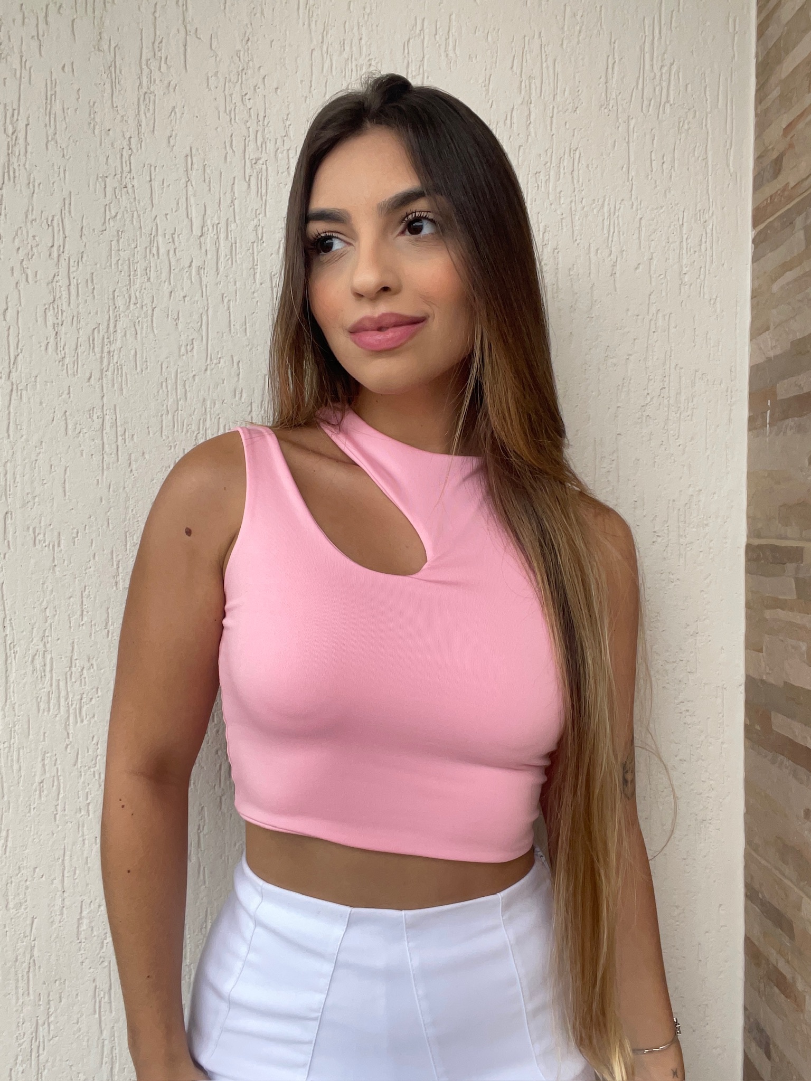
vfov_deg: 60.0
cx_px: 406
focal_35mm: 30
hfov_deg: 46.8
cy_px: 540
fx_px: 937
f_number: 2.2
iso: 100
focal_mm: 2.71
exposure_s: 1/98
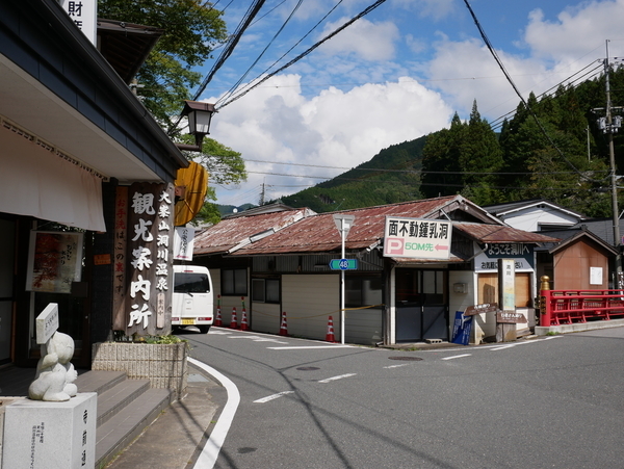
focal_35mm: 40
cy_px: 234
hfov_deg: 46.8
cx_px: 312
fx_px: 722
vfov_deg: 36.0
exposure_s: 1/500
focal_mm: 20
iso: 200
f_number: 9
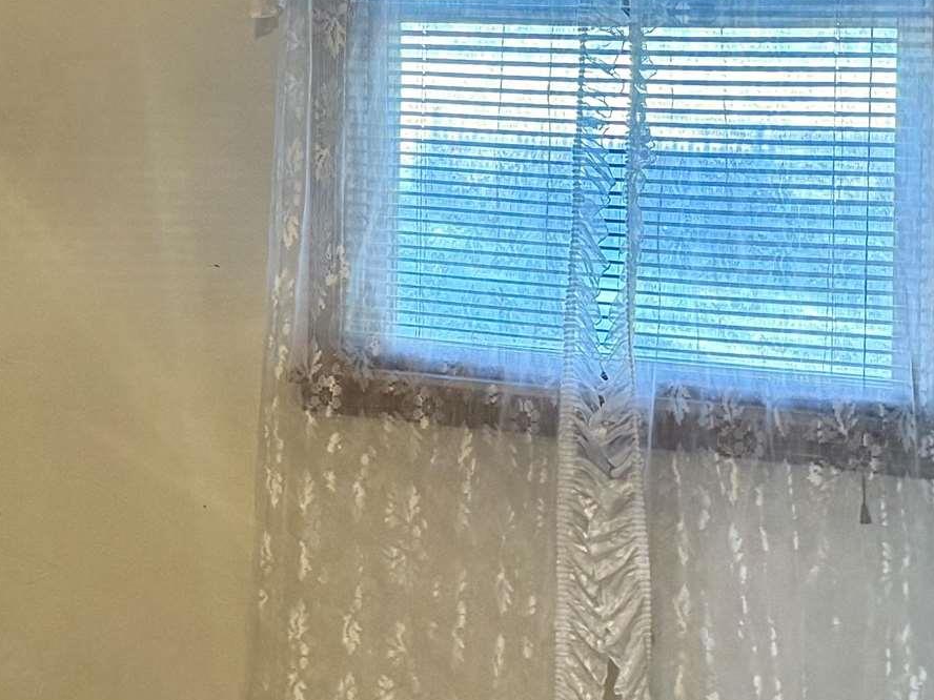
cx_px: 329
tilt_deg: -0.1
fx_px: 2239
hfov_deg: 23.5
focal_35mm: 83
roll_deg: -1.3
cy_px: 77
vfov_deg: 17.5
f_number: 1.78
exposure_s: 1/60
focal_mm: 6.76
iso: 250
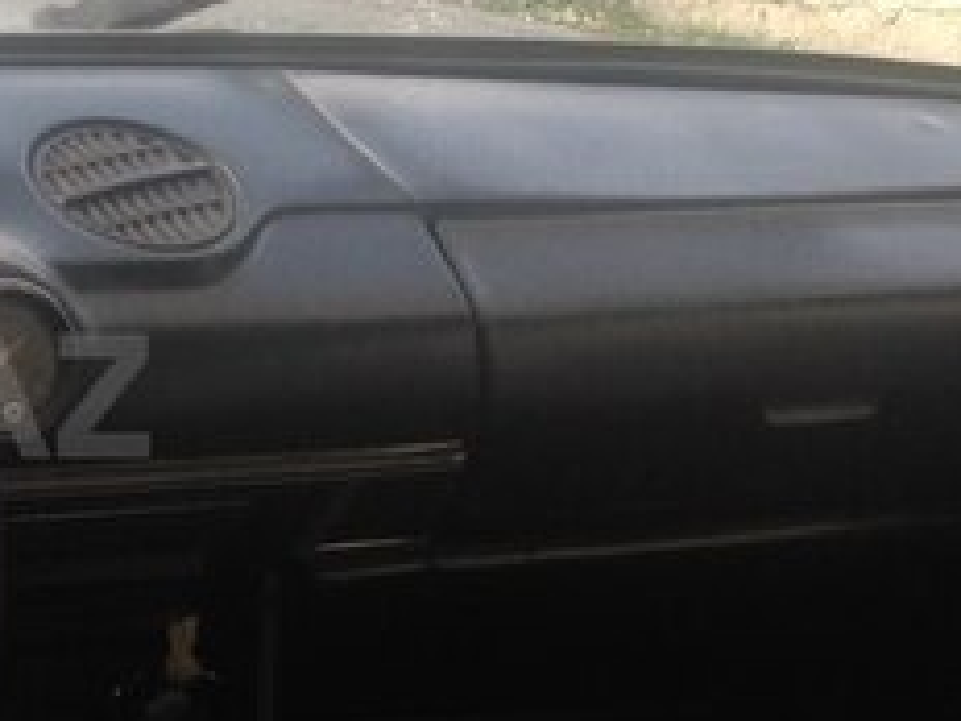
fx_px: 2610
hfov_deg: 19.3
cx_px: -273
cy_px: 396
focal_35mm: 94
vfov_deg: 15.7
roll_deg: -0.5
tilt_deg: -9.2
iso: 64
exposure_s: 1/20
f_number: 2.4
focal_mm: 4.12
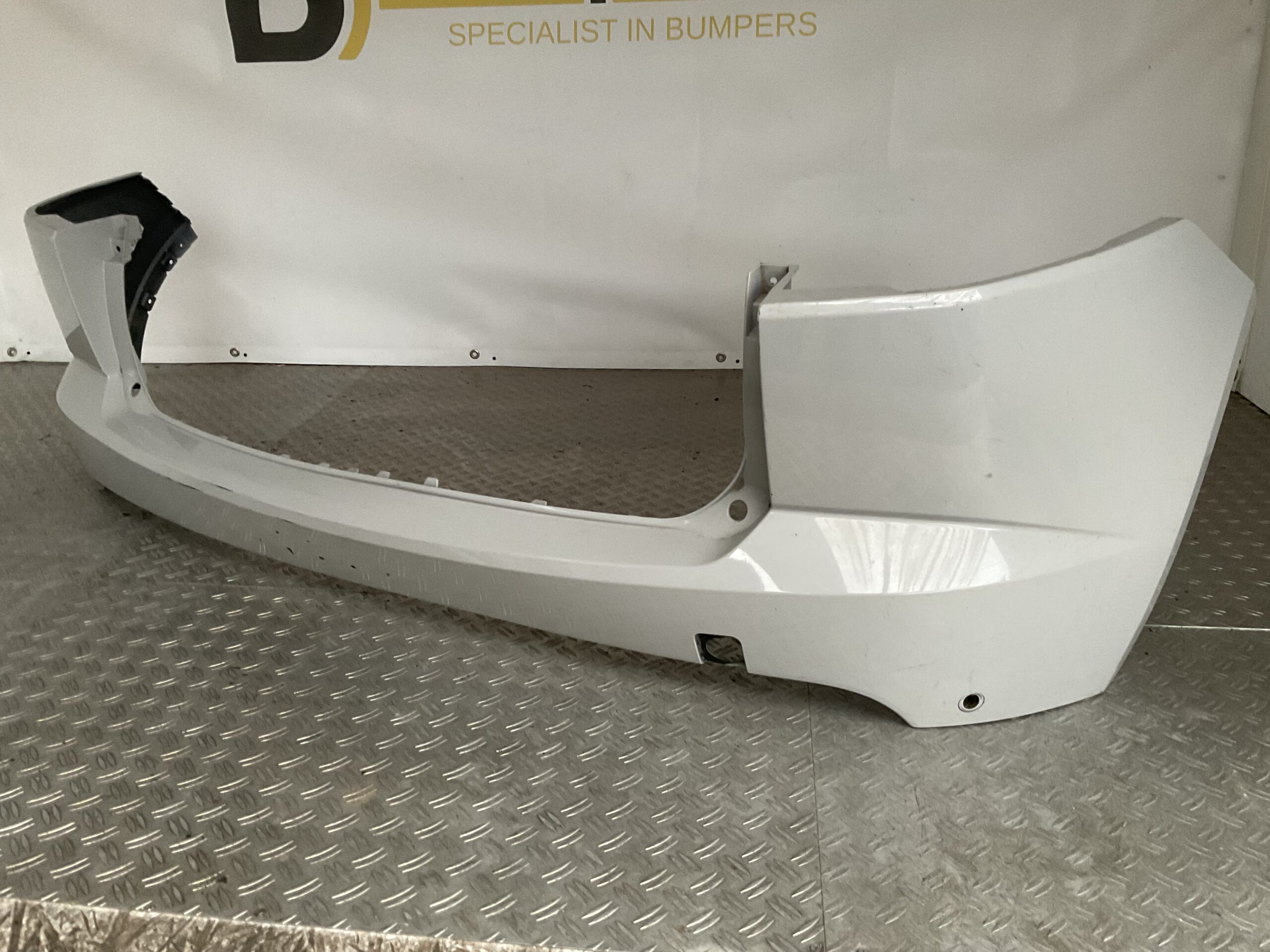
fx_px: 1064
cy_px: 476
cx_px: 635
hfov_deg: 61.7
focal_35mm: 29
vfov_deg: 48.2
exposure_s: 1/50
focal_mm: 3
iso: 160
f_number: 1.8
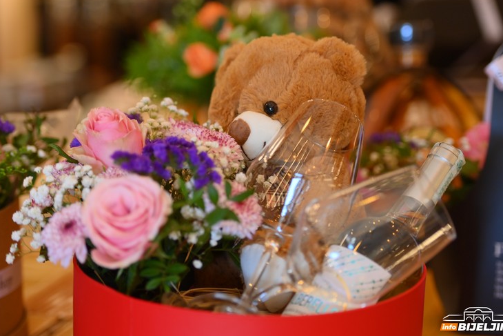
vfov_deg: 11.9
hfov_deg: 17.8
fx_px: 1607
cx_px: 260
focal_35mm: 115
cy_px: 169
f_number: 2.8
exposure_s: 1/160
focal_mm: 105
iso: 800
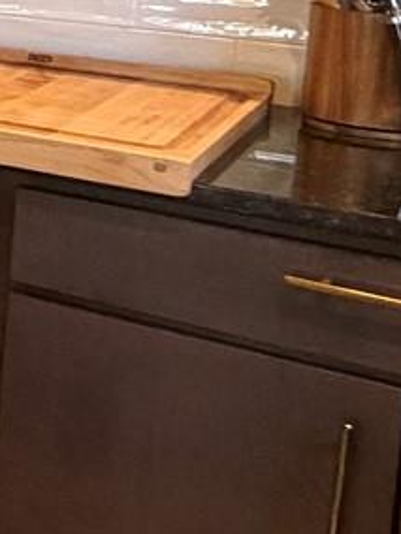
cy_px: -51
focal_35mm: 79
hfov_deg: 10.4
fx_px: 1220
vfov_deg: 23.2
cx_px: -906
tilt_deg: -5.0
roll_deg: +1.0
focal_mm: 2.22
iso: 400
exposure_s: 1/60
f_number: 2.2
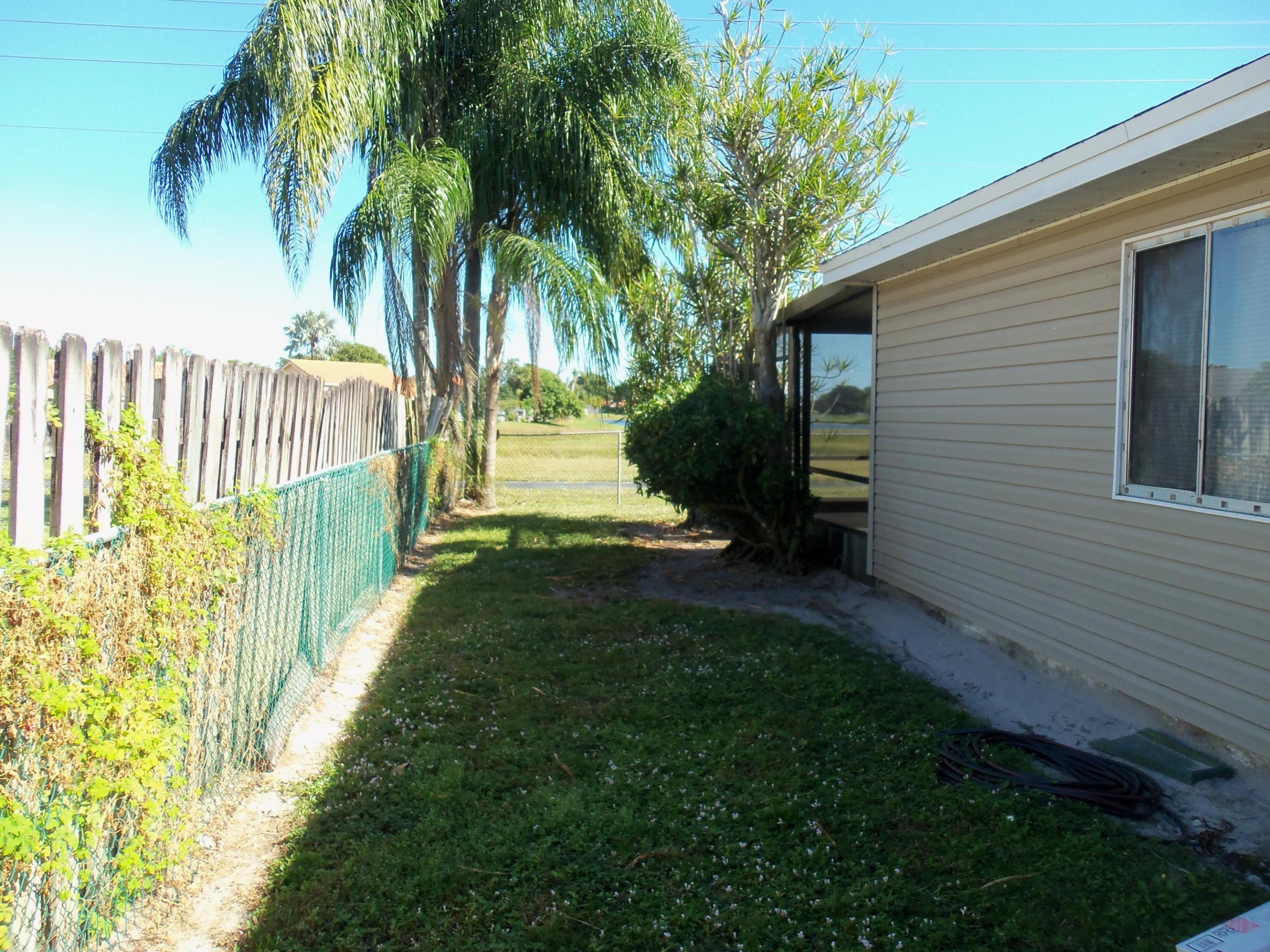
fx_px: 1064
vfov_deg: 48.2
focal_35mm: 29
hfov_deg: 61.7
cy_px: 476
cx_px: 635
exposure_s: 1/250
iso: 80
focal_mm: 5.2
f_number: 3.4
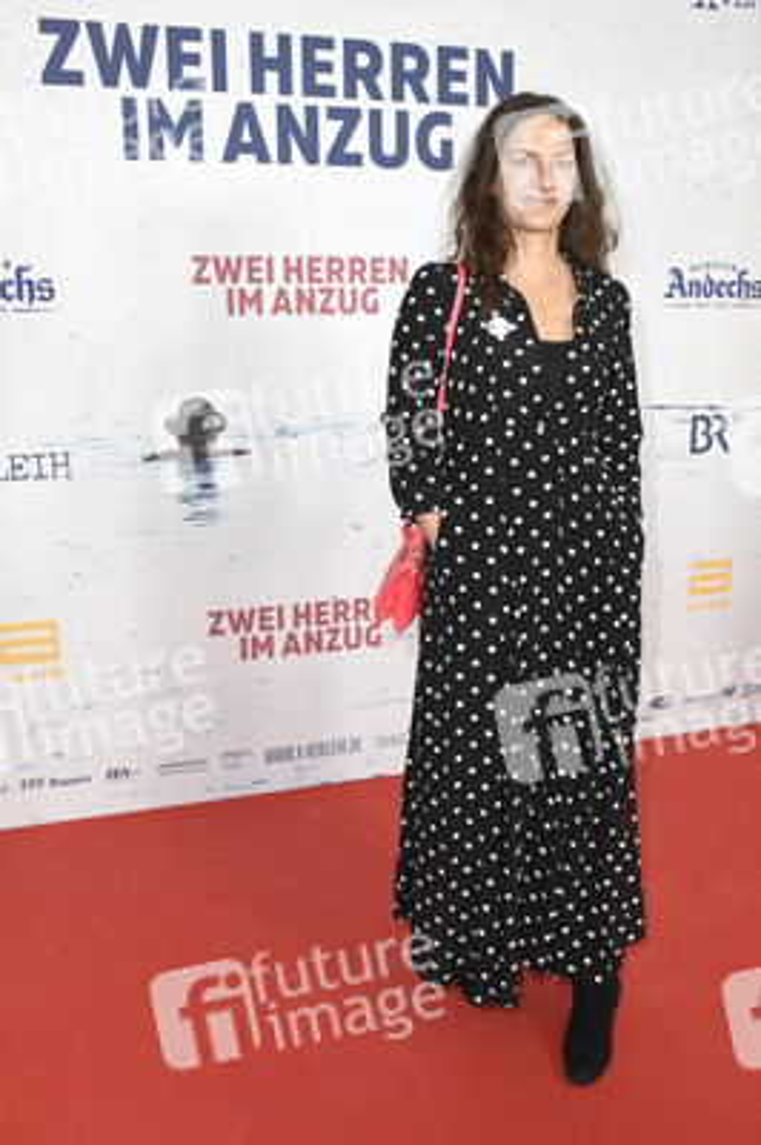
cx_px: 380
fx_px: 953
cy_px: 572
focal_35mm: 30
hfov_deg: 43.5
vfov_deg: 62.0
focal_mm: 20
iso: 640
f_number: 6.3
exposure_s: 1/60
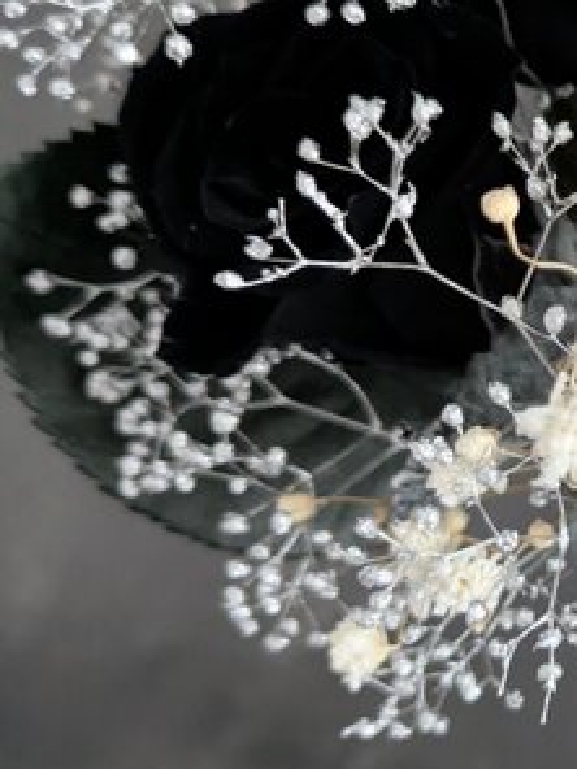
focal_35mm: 72
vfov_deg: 27.0
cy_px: 439
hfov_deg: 18.7
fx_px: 1600
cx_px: 790
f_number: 1.89
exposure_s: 1/20
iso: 1194
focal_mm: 5.43
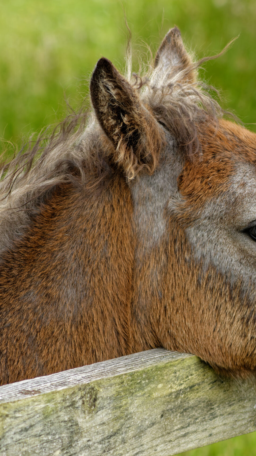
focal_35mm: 260
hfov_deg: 4.7
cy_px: 228
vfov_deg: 8.3
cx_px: 196
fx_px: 3139
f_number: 7.1
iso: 800
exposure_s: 1/800
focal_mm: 110
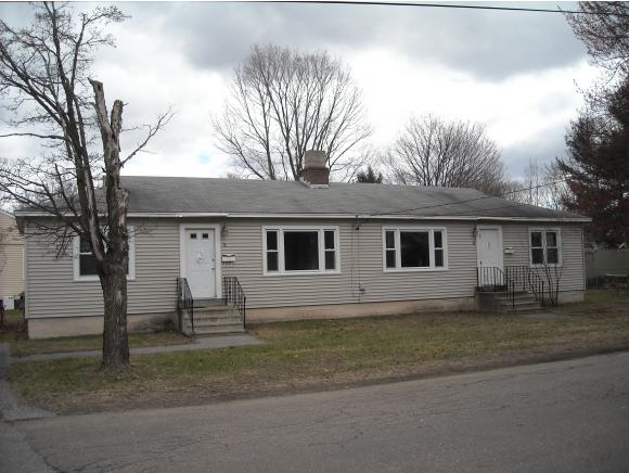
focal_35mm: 35
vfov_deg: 40.8
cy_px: 236
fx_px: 637
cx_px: 314
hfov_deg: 52.6
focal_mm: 5.7
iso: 77
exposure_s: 1/250
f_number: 5.6
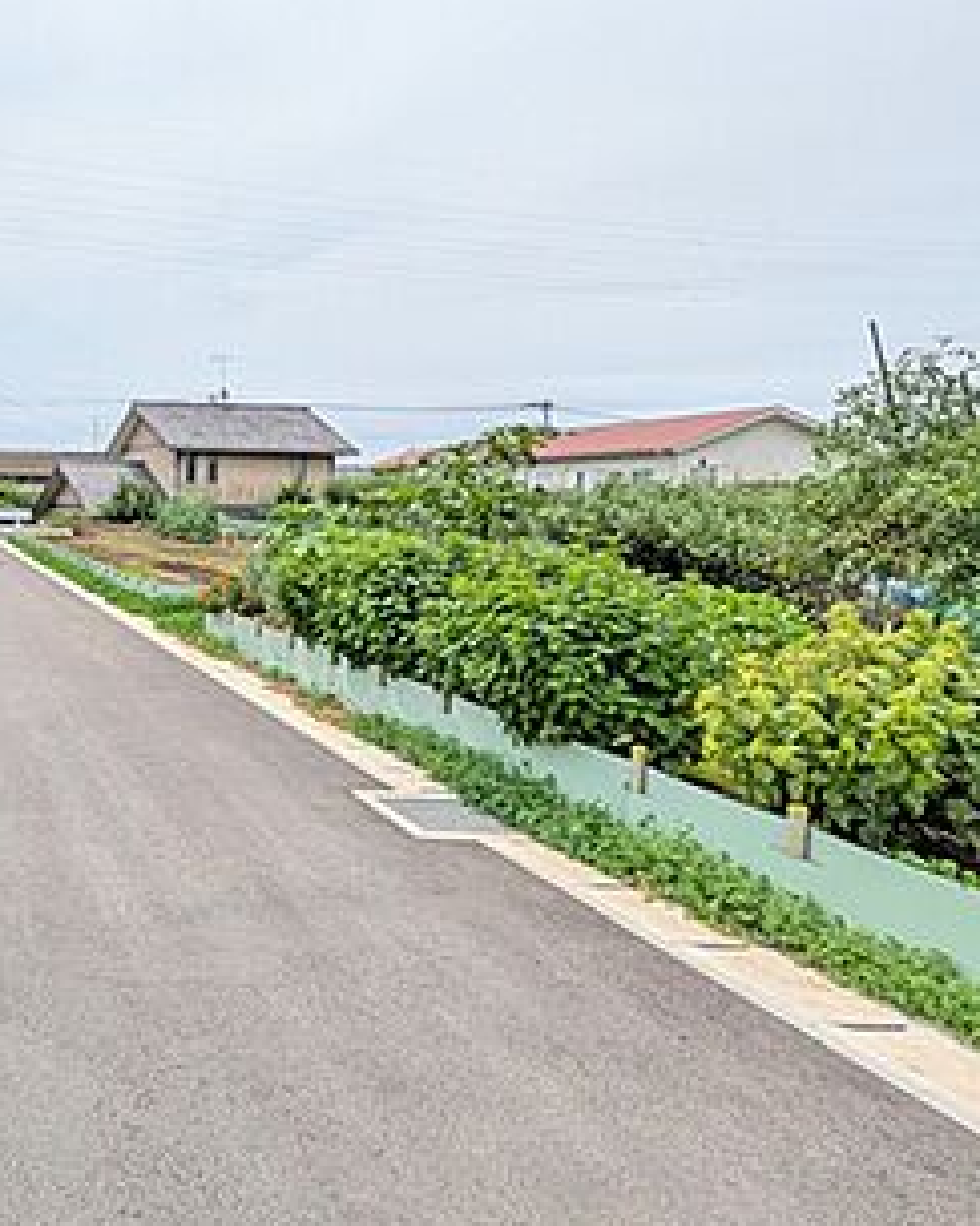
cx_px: -93
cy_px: 540
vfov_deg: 63.9
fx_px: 979
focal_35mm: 27
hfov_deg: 42.2
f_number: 2.2
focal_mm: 1.83
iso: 51
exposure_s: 1/2188
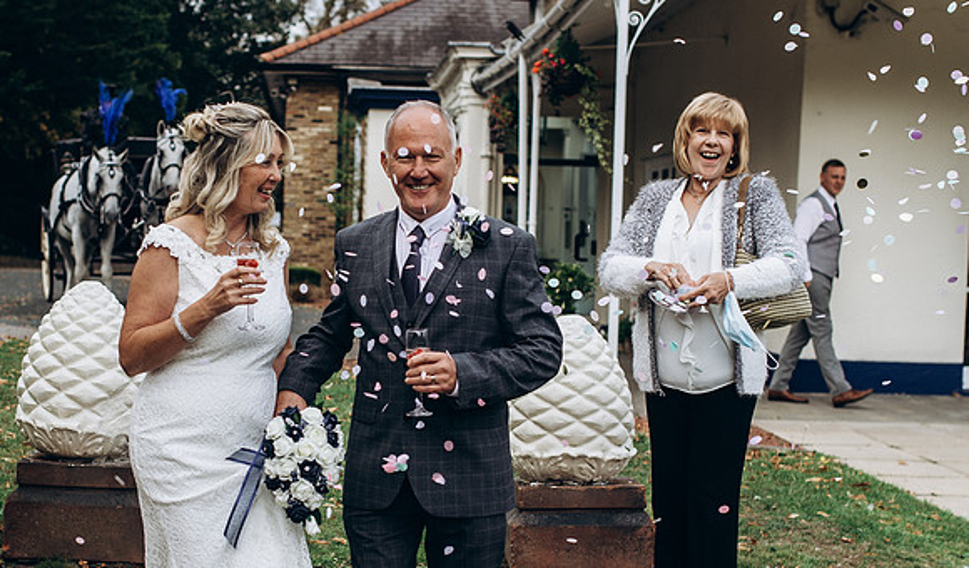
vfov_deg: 19.6
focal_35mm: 63
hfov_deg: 32.7
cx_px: 340
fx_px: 1640
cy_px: 357
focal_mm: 35
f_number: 2.8
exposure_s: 1/1000
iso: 100
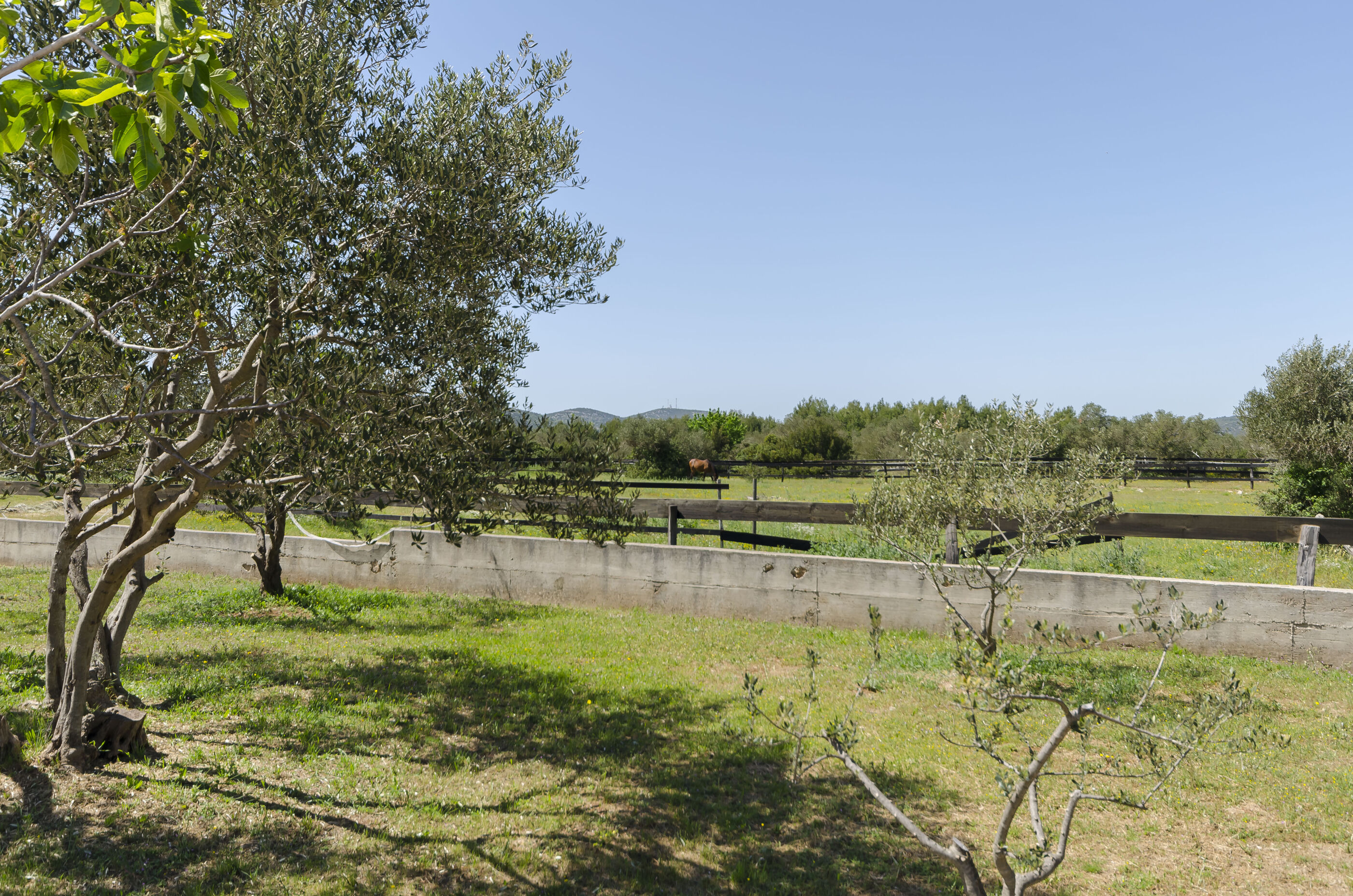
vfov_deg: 43.4
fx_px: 1125
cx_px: 676
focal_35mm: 30
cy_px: 448
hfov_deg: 62.0
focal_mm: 20
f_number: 7.1
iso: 100
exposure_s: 1/200
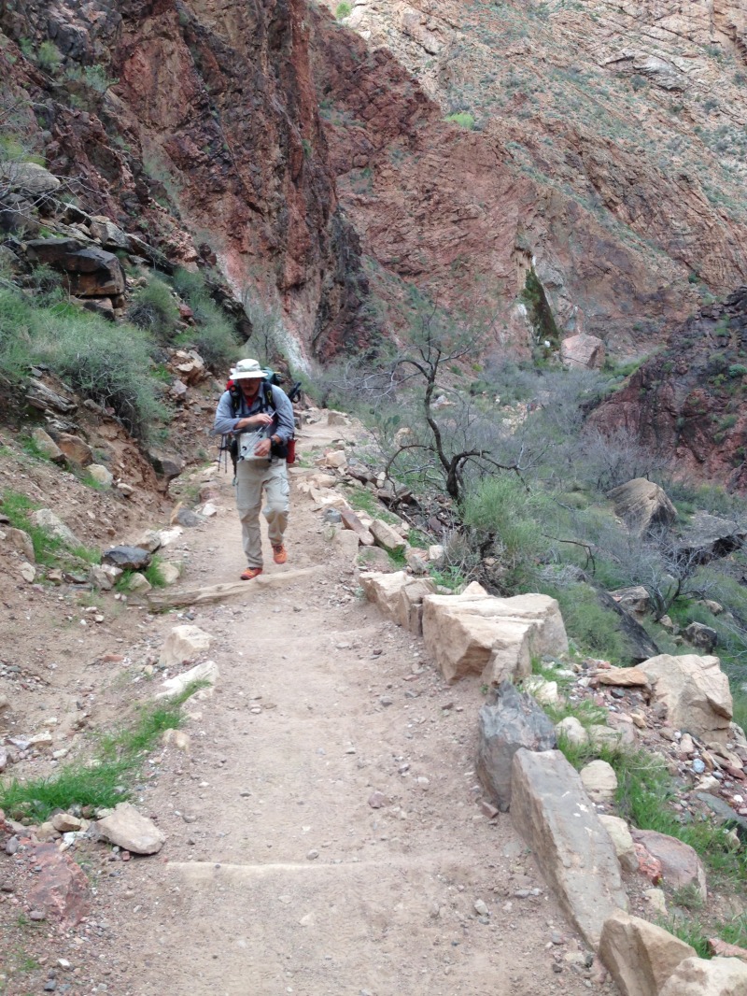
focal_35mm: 33
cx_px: 374
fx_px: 949
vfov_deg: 55.3
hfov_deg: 43.0
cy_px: 498
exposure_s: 1/199
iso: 50
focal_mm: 4.12
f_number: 2.4
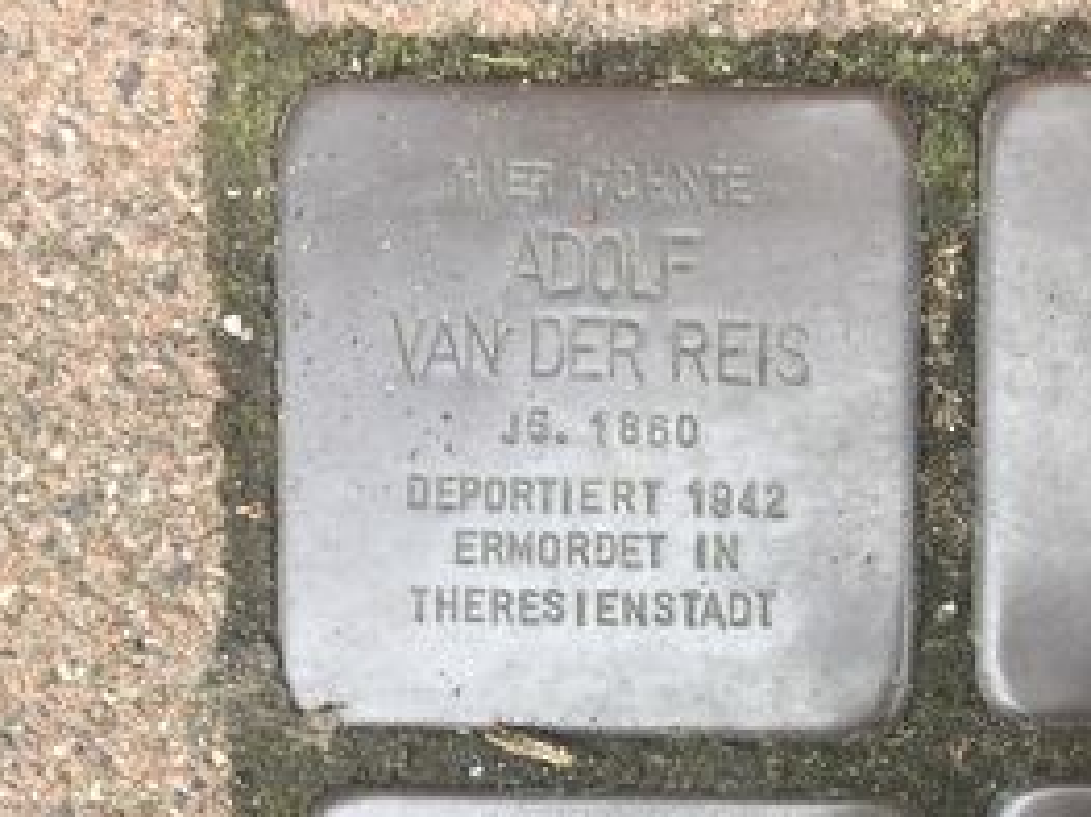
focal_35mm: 53
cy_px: 734
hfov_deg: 34.8
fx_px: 1670
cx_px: 904
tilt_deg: -89.9
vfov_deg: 26.6
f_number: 2.2
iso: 32
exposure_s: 1/172
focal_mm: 4.15
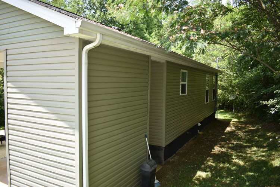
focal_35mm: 27
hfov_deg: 67.4
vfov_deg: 47.9
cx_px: 140
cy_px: 94
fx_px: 210
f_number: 3.5
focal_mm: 18
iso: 100
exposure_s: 1/200
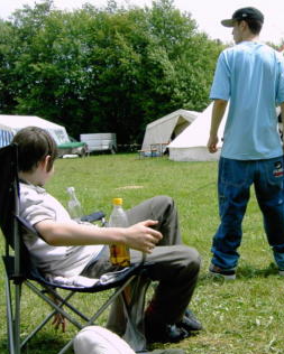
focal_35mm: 54
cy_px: 165
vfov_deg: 34.7
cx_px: 236
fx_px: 567
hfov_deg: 27.4
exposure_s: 1/250
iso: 100
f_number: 6.7
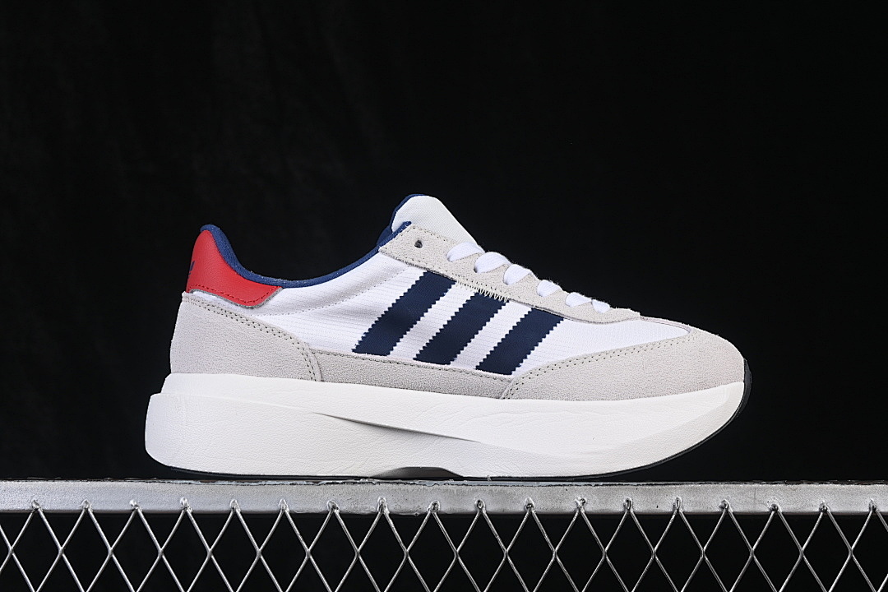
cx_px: 444
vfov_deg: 18.2
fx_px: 1850
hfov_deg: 27.0
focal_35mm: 75
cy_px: 296
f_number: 8
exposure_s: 1/80
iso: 160
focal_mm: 50
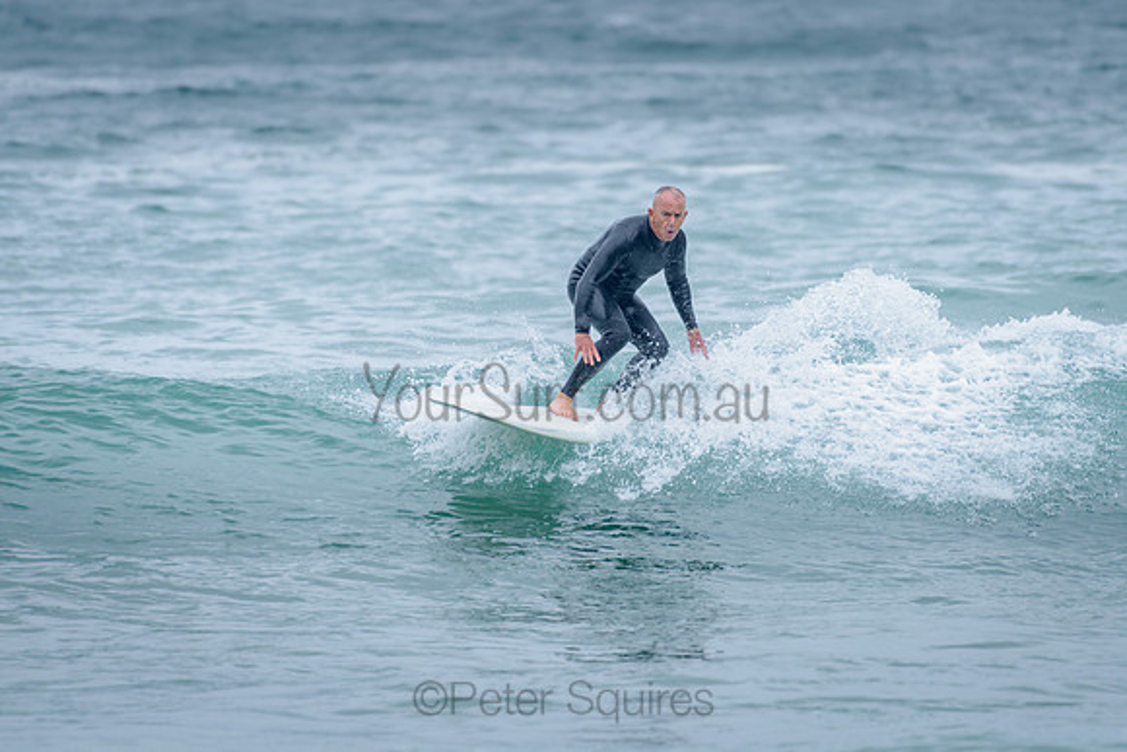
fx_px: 19201
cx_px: 590
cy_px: 292
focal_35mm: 613
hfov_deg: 3.4
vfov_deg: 2.2
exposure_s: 1/800
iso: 400
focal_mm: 500
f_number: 5.6
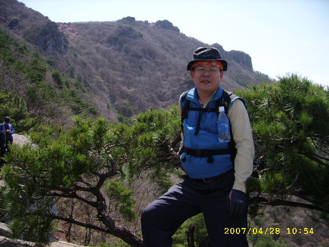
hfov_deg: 52.6
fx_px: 333
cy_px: 124
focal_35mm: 35
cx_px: 164
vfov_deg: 40.7
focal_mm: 5.95
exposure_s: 1/706
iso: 50
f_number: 2.8
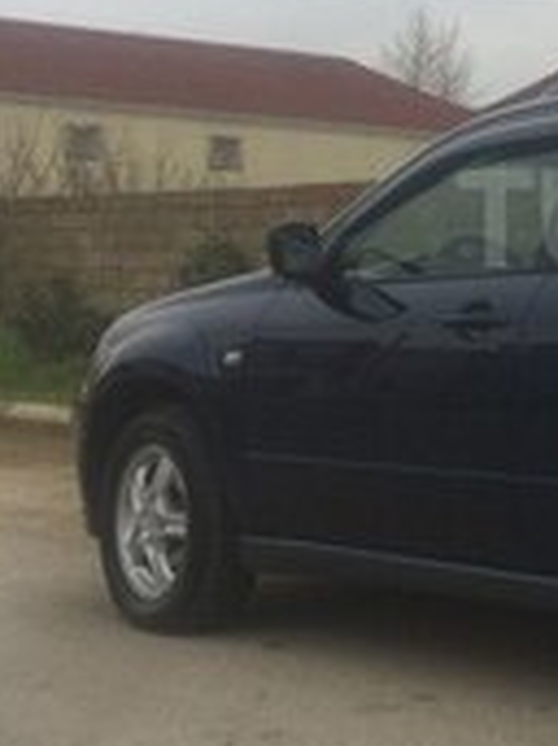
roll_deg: -0.3
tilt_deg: -0.4
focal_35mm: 84
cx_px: 793
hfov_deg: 16.3
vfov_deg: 23.1
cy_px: 218
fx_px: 1808
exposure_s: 1/357
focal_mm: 4.15
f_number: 2.2
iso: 32
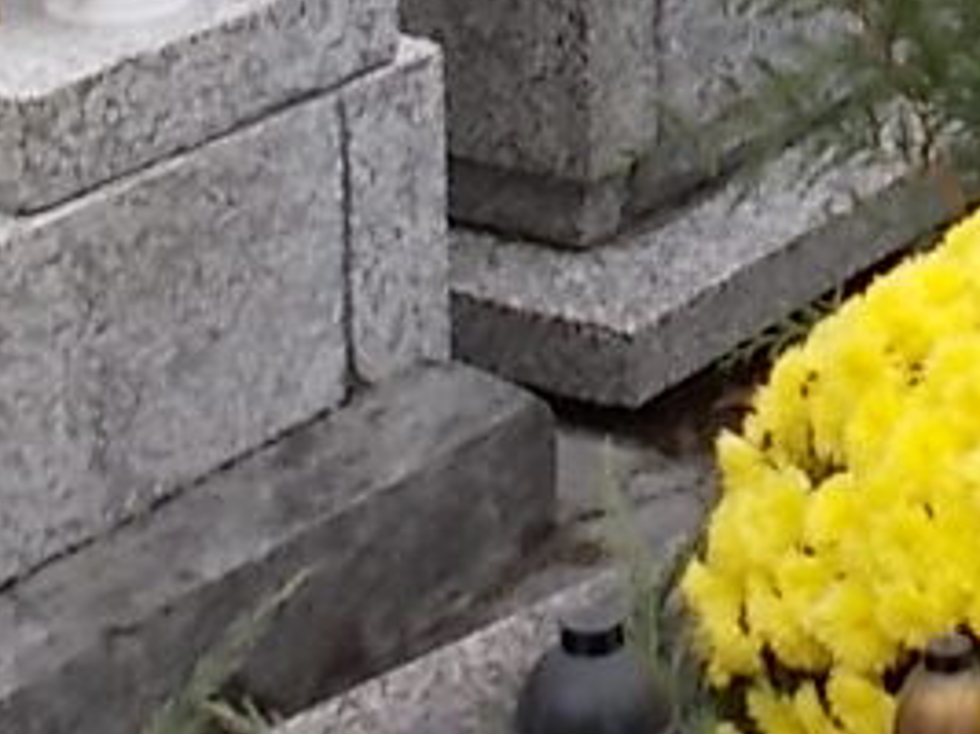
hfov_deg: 12.4
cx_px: 1105
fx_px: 4414
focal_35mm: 156
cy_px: -323
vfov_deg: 9.3
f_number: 3.2
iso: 80
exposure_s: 1/100
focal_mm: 4.6
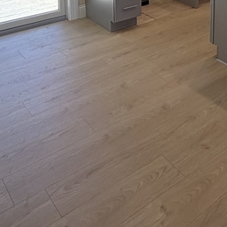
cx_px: 195
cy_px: -67
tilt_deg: -7.9
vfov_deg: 28.5
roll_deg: -0.5
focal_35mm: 49
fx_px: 364
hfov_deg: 33.2
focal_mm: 2.22
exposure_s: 1/154
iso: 50
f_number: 2.2
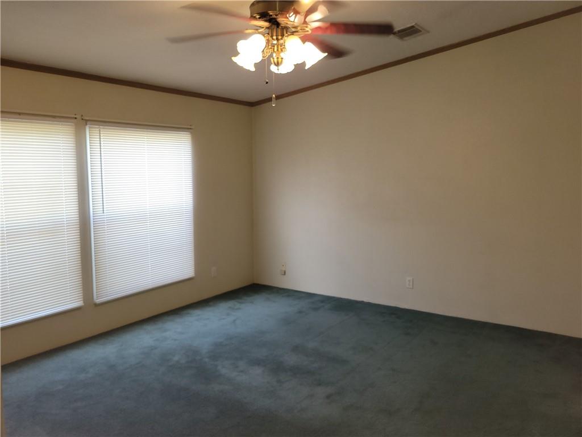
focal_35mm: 26
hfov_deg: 67.3
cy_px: 218
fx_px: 437
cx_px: 291
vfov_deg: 53.1
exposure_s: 1/60
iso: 64
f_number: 1.8
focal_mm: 5.4
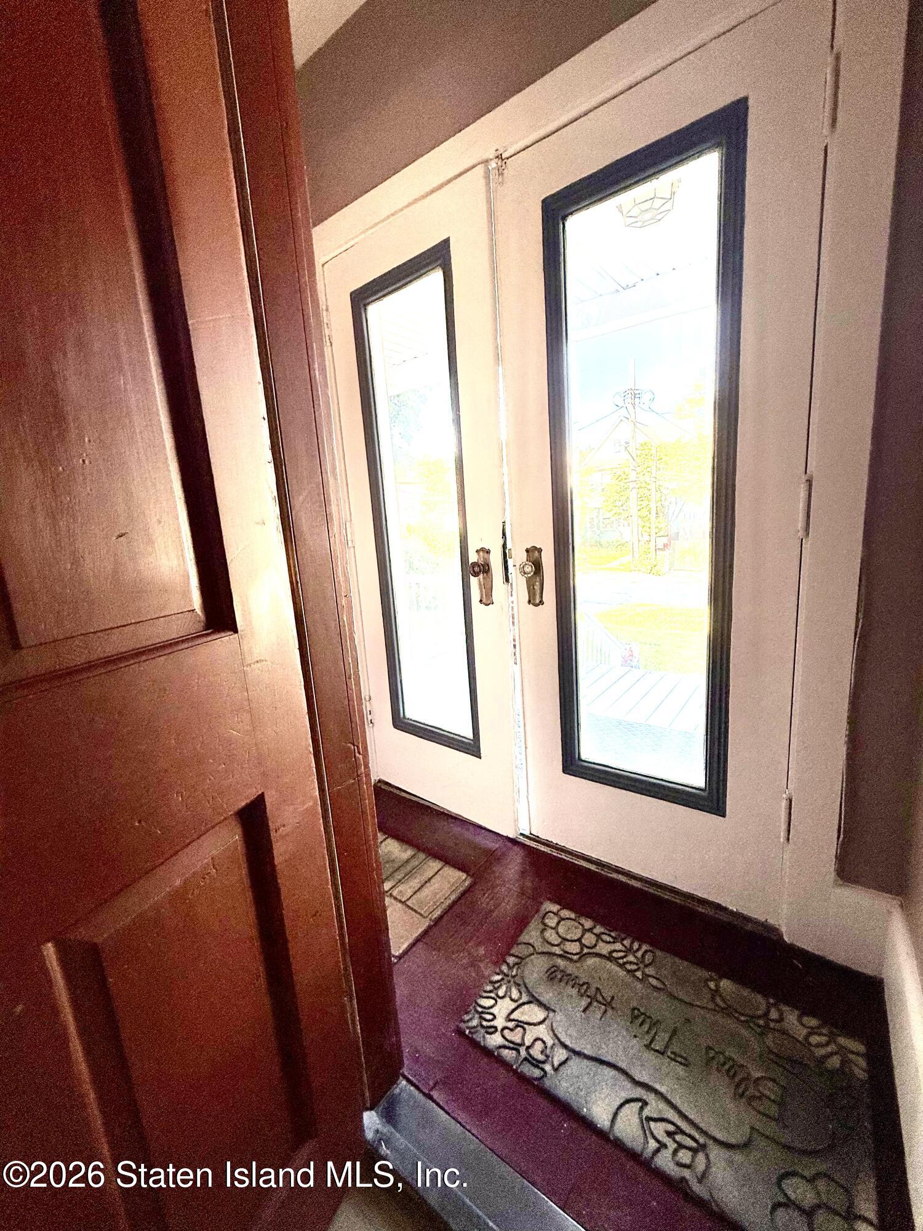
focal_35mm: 14
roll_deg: +3.6
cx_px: 462
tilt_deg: -10.3
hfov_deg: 85.7
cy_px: 616
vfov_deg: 102.1
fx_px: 498
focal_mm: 2.22
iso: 64
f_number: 2.2
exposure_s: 1/119
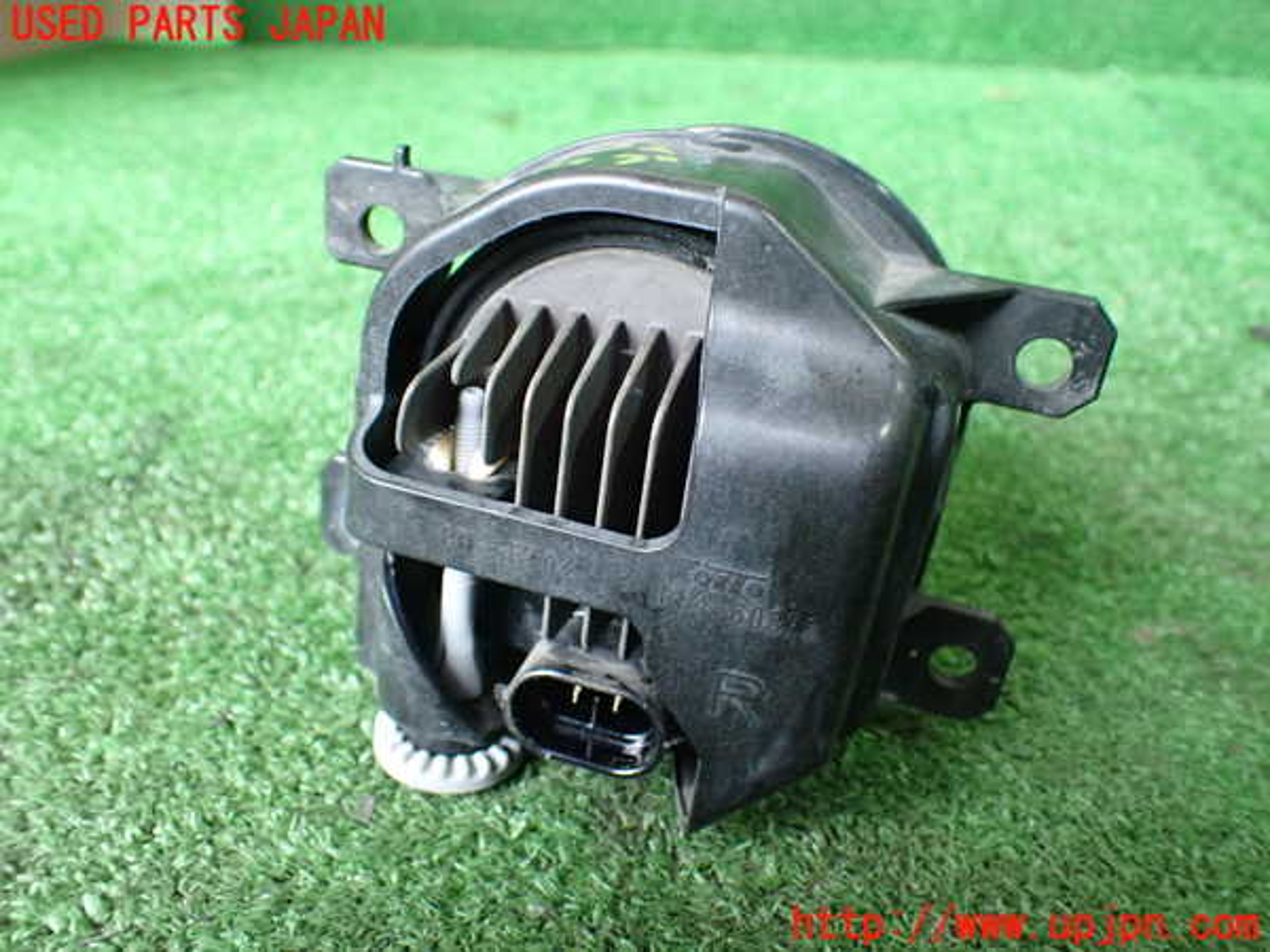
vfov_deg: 46.8
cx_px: 635
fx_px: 1101
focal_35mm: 30
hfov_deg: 60.0
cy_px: 476
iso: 800
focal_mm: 5.4
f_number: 2.3
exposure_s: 1/40
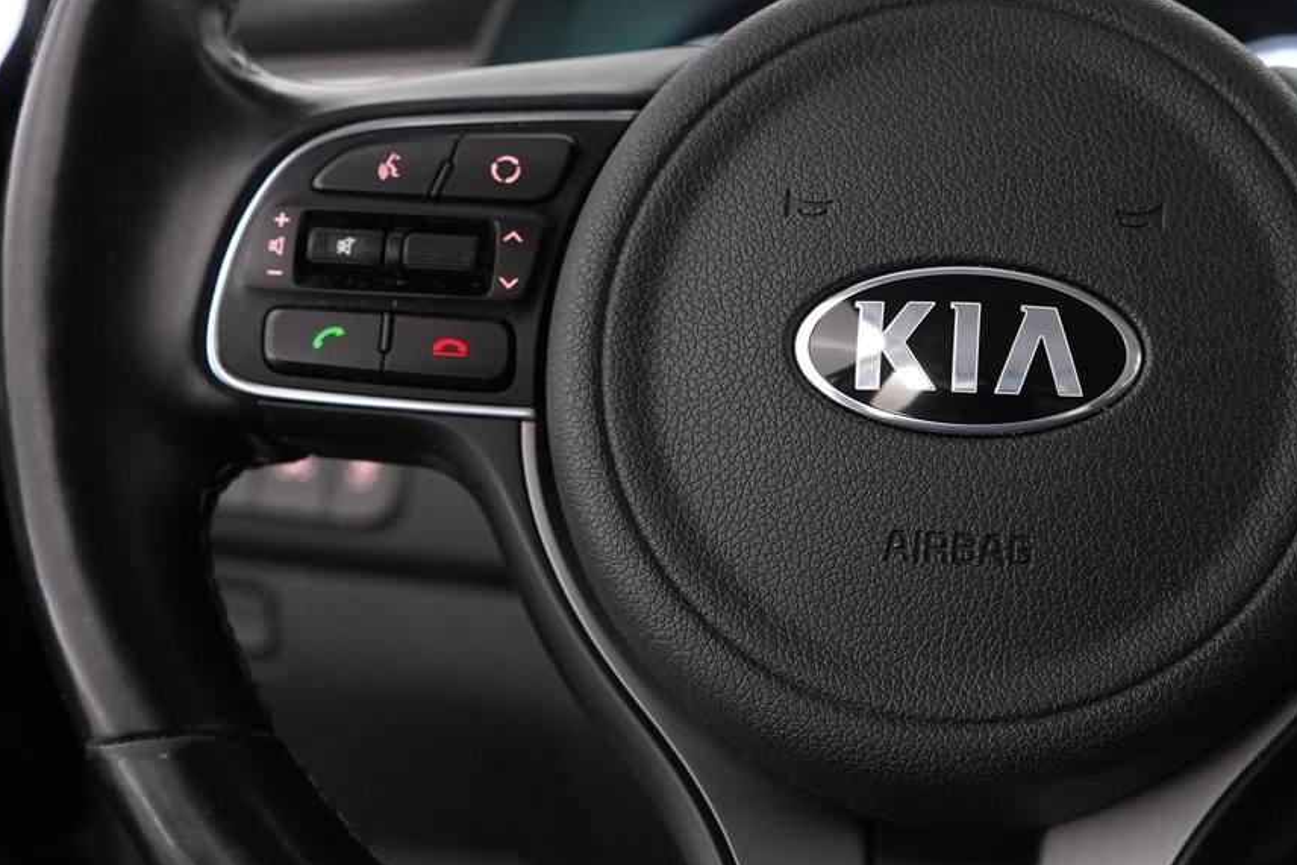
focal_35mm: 53
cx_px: 945
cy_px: 354
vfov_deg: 25.5
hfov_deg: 36.8
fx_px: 1910
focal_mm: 28
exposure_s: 1/60
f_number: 3.5
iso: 4000
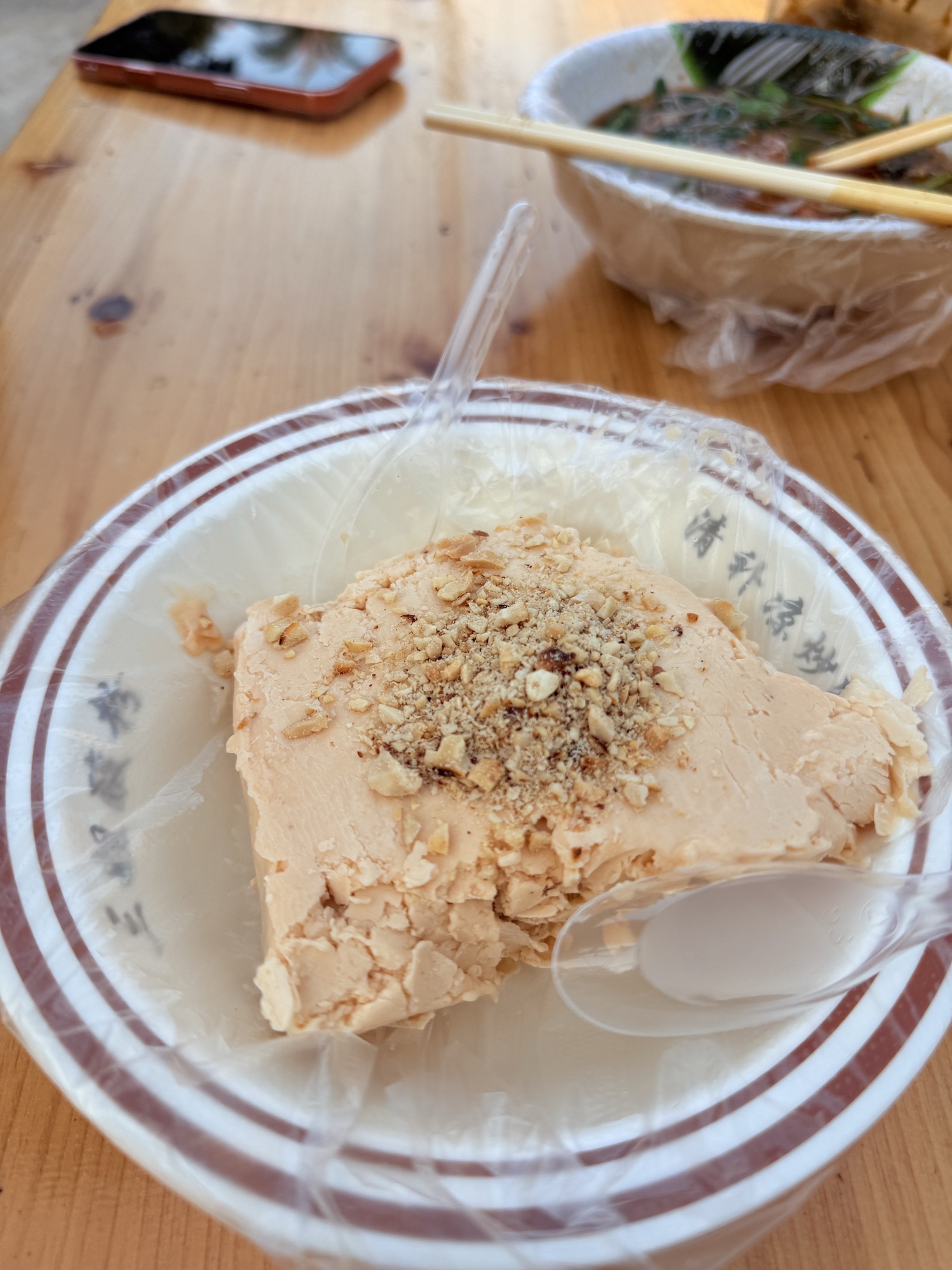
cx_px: 476
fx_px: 880
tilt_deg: -53.2
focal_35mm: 24
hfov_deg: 56.8
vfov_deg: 71.6
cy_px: 635
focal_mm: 6.76
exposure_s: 1/715
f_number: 1.78
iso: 80
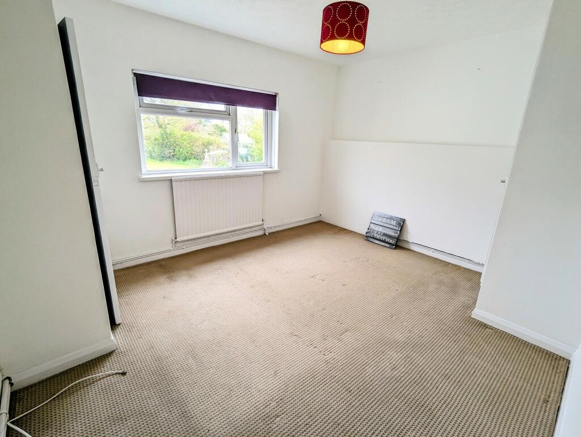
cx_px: 290
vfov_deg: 78.2
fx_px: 269
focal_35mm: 16
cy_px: 218
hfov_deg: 94.4
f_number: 2.2
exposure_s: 1/90.1
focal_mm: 2.35
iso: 70
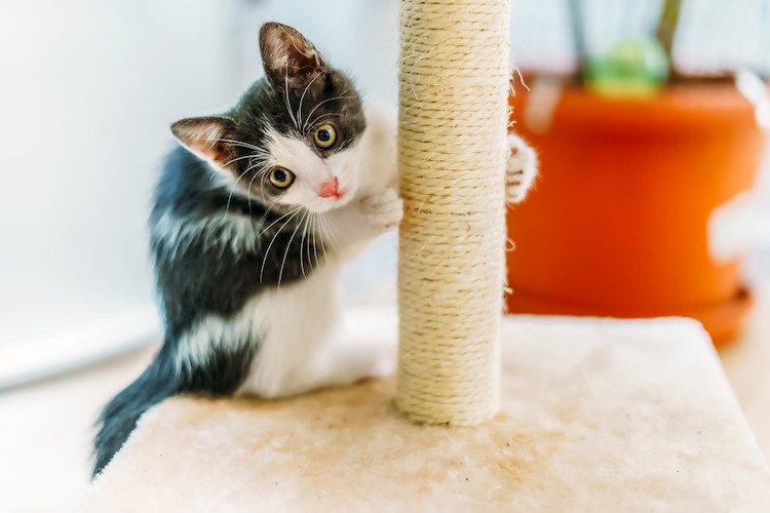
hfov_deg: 39.6
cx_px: 385
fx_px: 1069
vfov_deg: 27.0
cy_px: 256
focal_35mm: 50
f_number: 1.8
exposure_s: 1/500
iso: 1600
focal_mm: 50
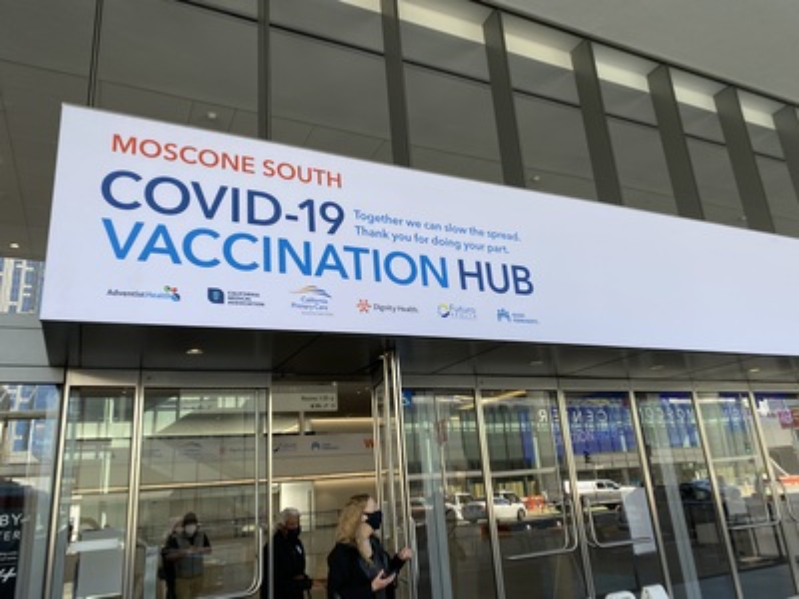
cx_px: 400
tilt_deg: +15.5
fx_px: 600
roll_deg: +4.9
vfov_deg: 53.1
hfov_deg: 67.3
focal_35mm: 26
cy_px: 300
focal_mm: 4.25
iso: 32
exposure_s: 1/249
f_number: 1.8
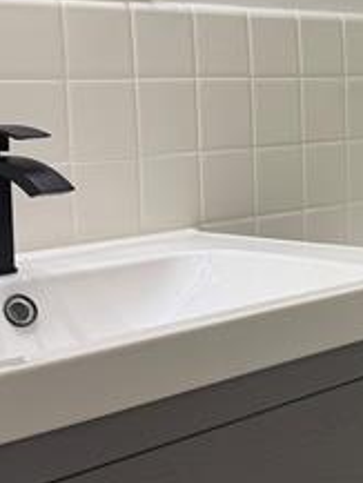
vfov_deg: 22.9
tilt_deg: -5.7
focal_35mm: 85
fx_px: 1187
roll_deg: +0.3
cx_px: 497
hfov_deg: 16.3
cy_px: 180
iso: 125
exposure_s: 1/120
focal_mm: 6.76
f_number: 1.78
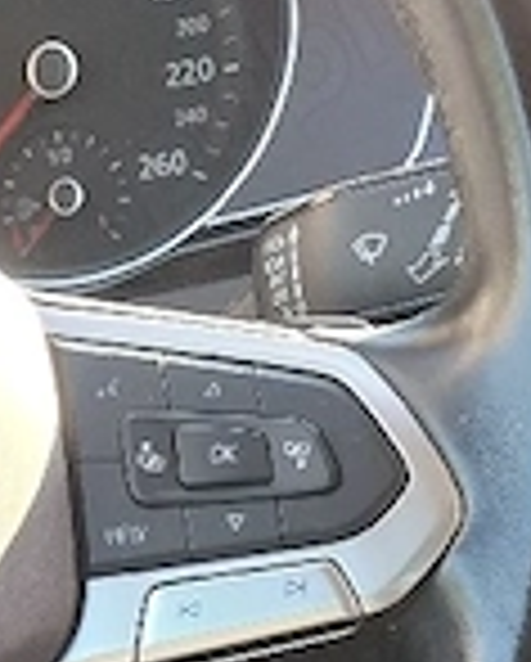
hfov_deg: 12.4
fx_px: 2392
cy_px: 1509
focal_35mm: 122
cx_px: -112
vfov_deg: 12.7
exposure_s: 1/100
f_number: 1.8
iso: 160
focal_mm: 5.54
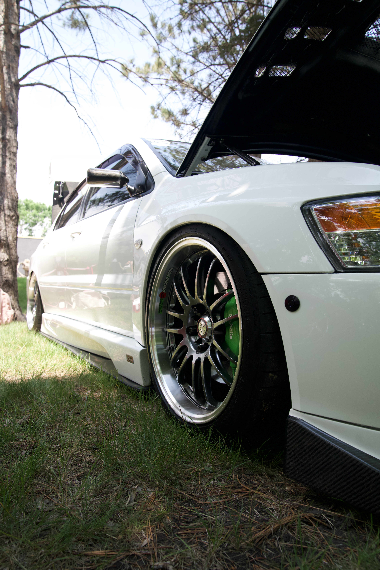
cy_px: 285
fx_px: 380
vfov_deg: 73.7
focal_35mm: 24
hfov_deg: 53.1
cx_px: 190
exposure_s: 1/200
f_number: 5.6
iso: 1250
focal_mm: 24
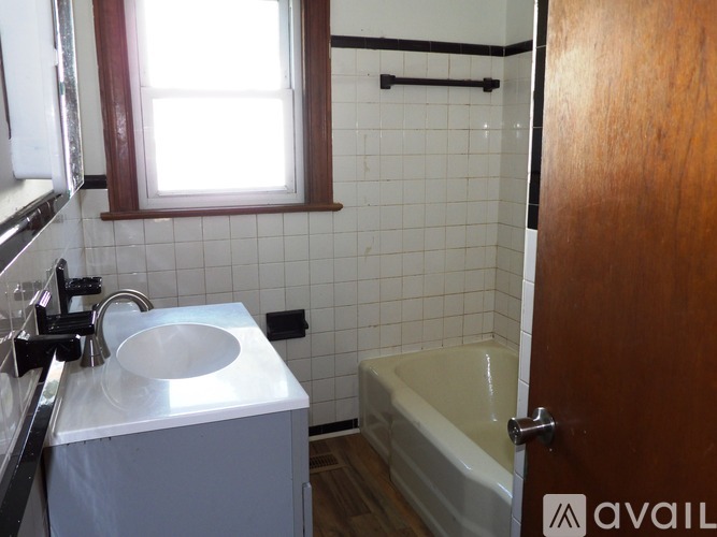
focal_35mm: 28
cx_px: 358
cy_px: 268
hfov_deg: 63.5
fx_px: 580
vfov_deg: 49.7
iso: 200
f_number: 3.4
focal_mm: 5
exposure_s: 1/33
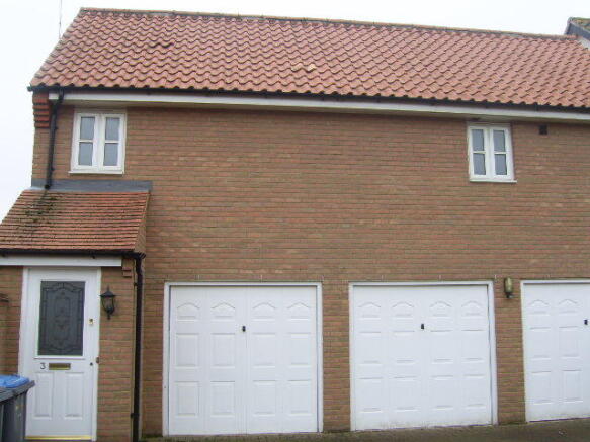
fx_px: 648
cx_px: 295
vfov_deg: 37.7
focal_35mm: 38
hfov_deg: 49.0
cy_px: 221
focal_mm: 7.8
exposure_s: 1/80
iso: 50
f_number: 5.7
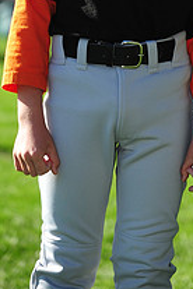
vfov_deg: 6.9
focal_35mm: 294
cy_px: -102
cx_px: 203
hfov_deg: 4.7
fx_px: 2364
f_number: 4.5
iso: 200
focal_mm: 105
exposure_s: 1/800
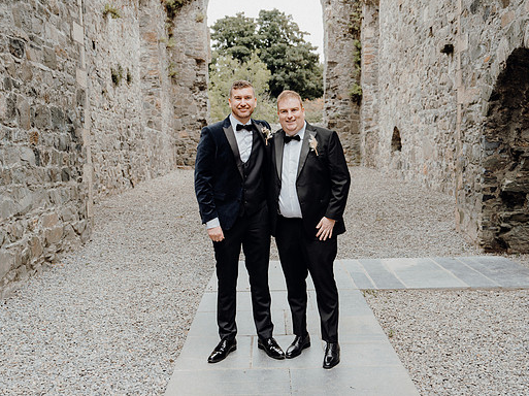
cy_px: 197
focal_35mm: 37
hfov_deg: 50.1
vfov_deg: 38.6
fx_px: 565
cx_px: 284
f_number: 3.5
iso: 125
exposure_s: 1/160
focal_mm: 34
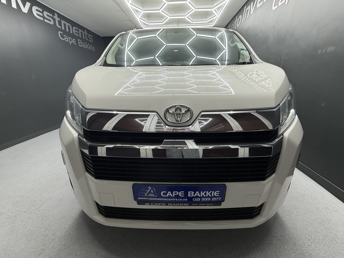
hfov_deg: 102.1
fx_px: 139
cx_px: 172
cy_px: 129
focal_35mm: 14
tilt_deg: -17.8
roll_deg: +1.0
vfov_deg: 85.7
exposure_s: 1/100
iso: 125
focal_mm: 2.22
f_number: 2.2
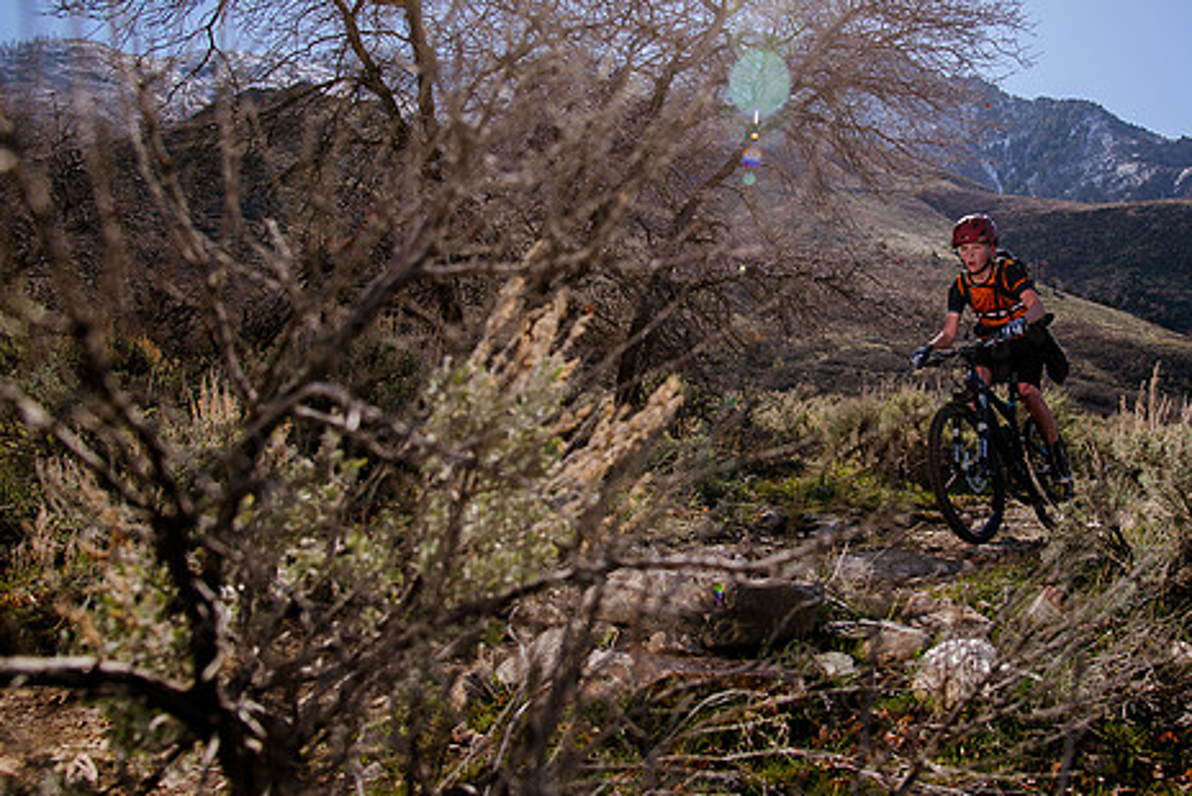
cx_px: 724
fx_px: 1160
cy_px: 335
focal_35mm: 35
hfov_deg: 54.0
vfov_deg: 37.8
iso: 160
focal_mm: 28
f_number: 6.3
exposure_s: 1/640
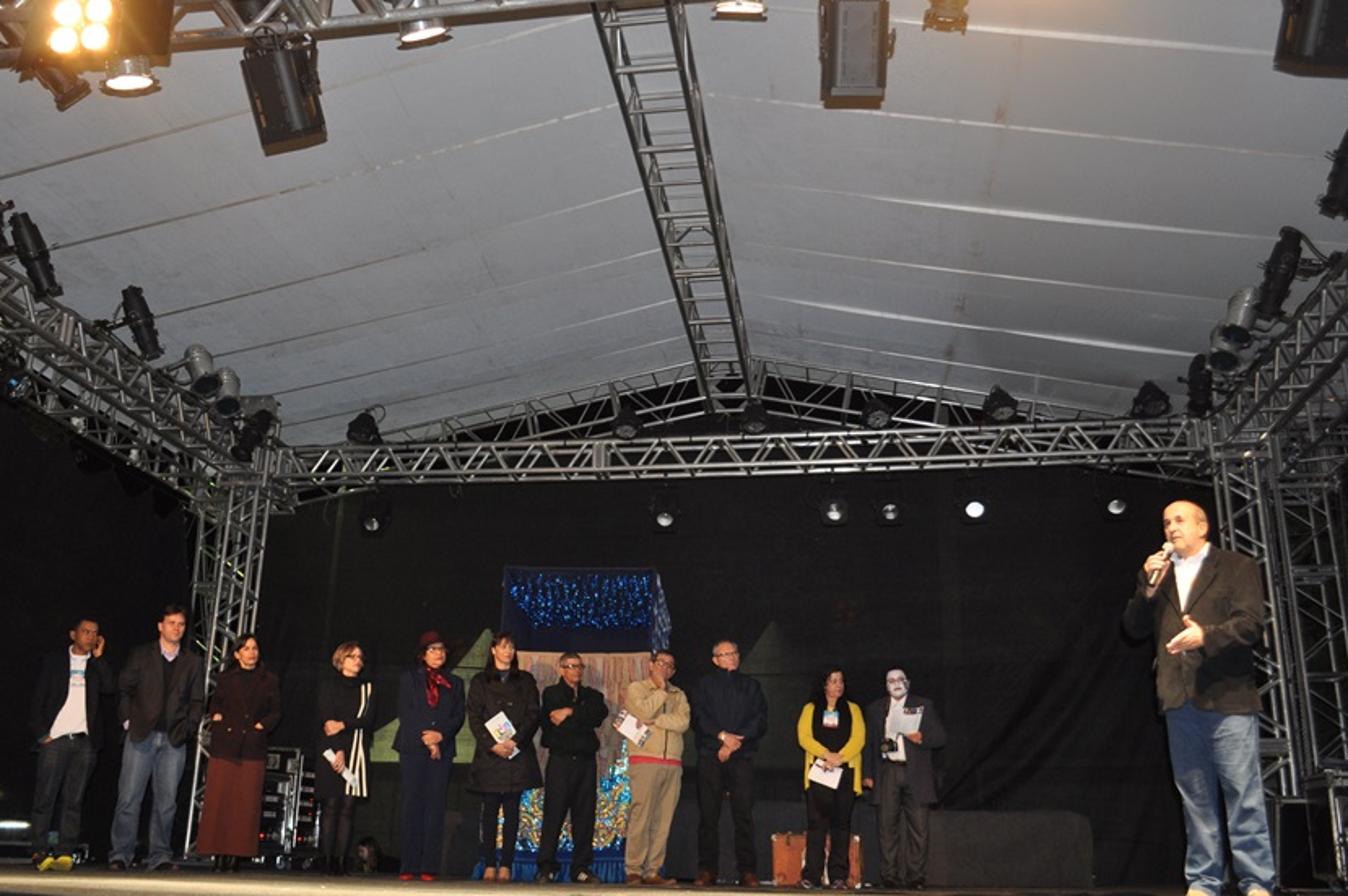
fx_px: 1272
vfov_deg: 38.8
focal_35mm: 34
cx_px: 628
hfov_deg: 55.8
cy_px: 441
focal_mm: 20
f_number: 3.8
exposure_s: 1/60
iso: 640
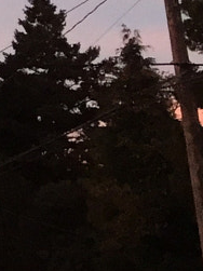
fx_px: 1448
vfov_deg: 8.8
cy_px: -537
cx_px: -358
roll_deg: -2.8
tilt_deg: +33.6
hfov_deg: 7.3
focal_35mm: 185
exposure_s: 1/30
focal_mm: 4.15
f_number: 2.2
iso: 64
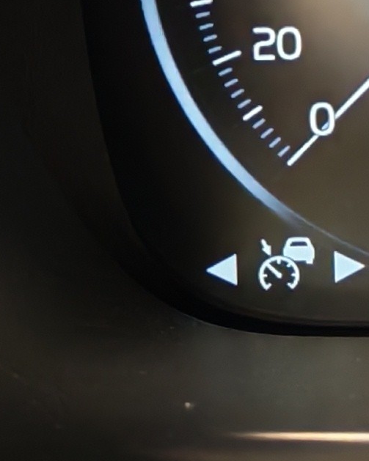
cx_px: 1227
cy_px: -202
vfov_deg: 9.6
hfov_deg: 6.8
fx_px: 2690
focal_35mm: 197
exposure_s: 1/50
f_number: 1.9
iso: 2000
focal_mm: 6.12
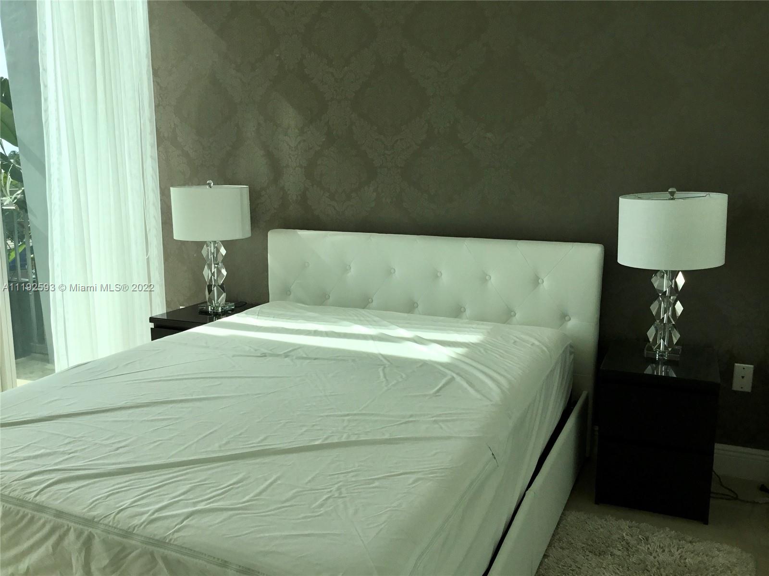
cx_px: 384
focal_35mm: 31
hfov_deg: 58.4
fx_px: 689
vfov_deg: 45.4
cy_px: 288
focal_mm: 3.3
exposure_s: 1/970
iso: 25
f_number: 2.4
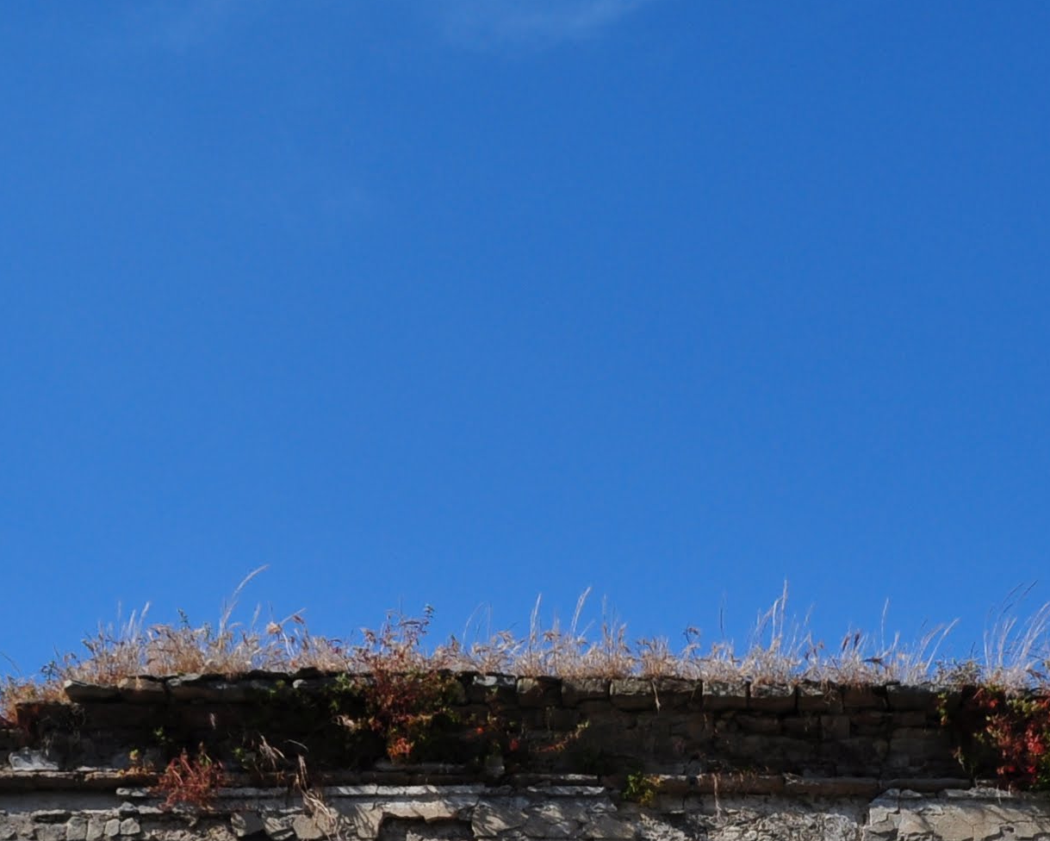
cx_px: 728
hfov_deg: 21.4
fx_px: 2767
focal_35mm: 89
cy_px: 1221
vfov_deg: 16.0
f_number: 10
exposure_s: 1/320
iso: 200
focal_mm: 18
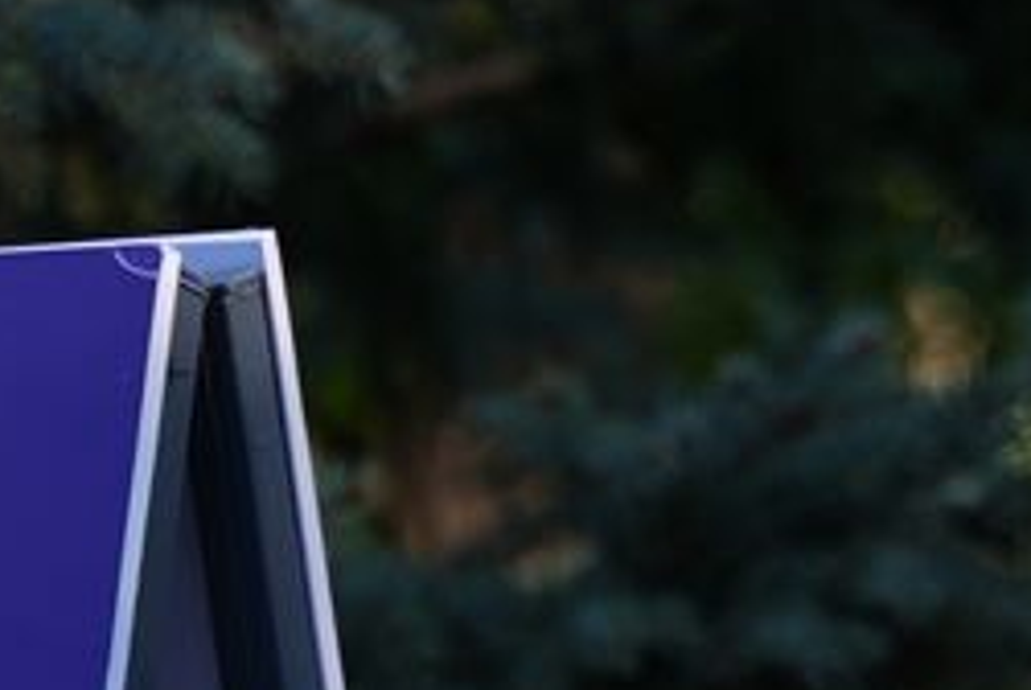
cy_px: 1470
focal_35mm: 334
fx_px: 9576
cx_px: -739
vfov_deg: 4.1
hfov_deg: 6.1
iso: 50
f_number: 2.8
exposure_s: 1/160
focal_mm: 70
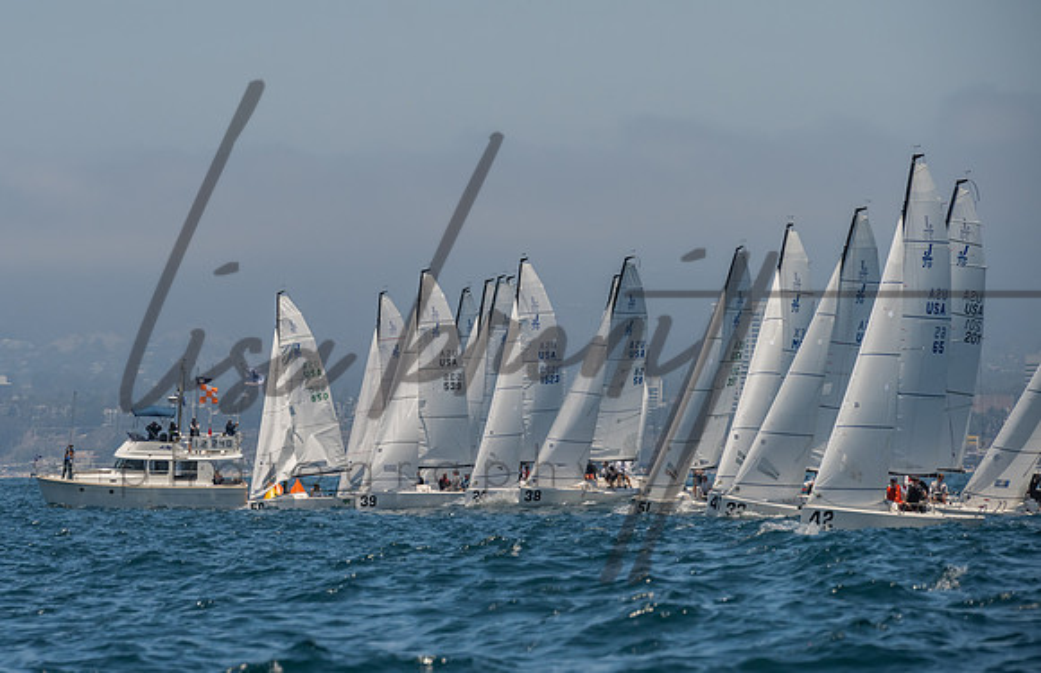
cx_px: 392
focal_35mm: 252
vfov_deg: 5.3
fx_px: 7209
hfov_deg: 8.3
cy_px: 310
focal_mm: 200
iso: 640
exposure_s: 1/1000
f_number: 9
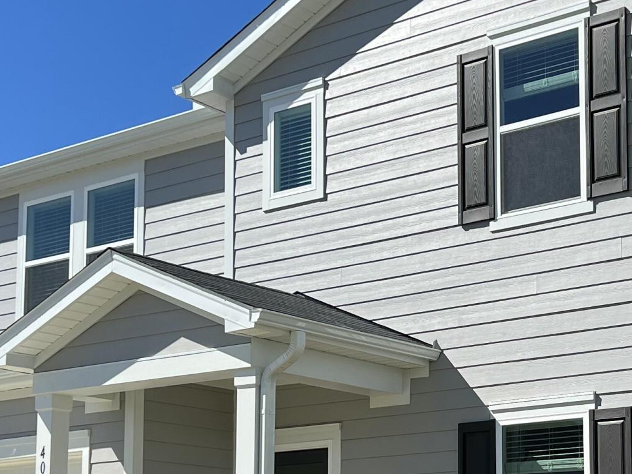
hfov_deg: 25.0
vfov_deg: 18.8
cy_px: 421
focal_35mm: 77
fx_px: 1406
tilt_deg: +8.0
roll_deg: +0.8
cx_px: 485
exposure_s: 1/5076
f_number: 1.5
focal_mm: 5.7
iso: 50
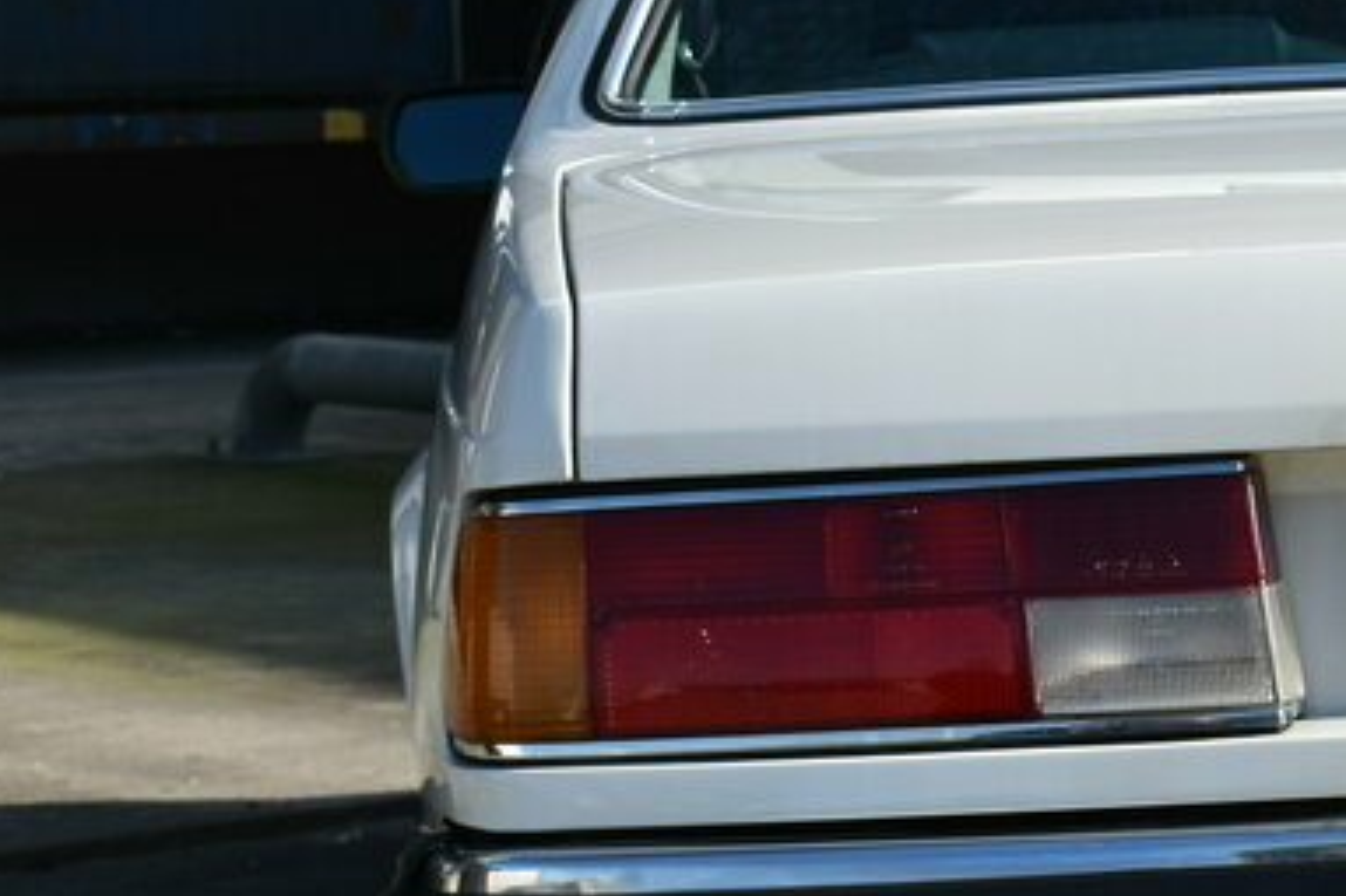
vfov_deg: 9.7
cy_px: 429
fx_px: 5269
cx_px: 1975
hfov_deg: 13.7
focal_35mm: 141
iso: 100
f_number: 8
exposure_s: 1/250
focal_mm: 30
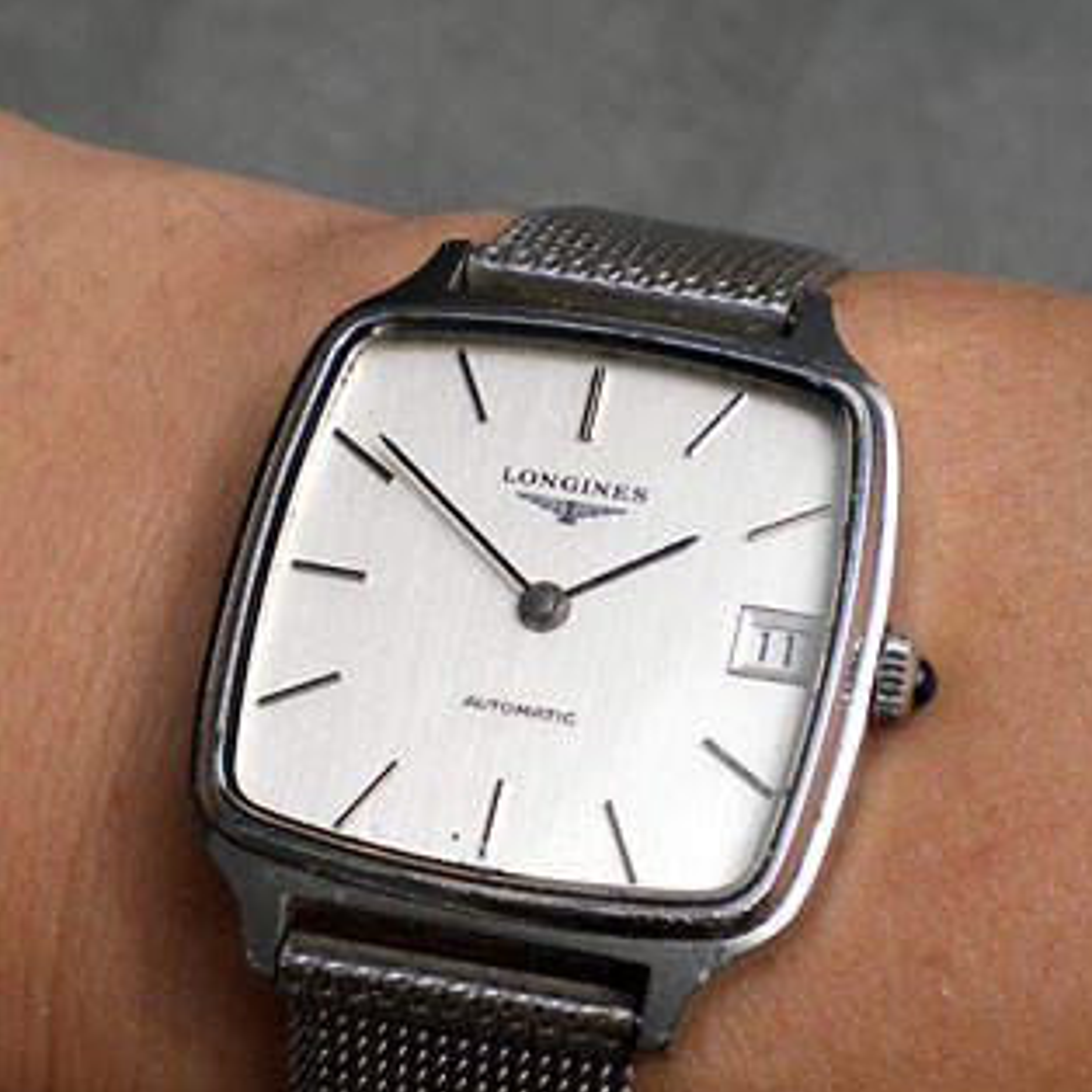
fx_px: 1499
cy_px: 680
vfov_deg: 39.8
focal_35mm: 42
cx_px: 553
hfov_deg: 40.0
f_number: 4.6
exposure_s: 1/425
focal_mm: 6.3
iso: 80
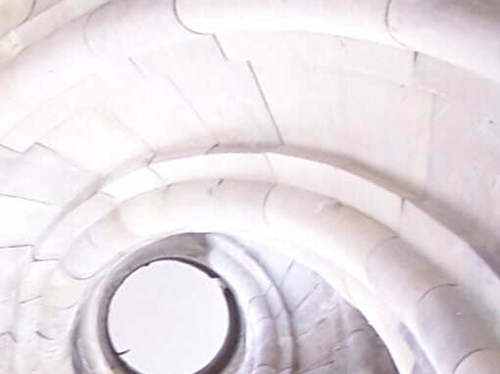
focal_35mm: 192
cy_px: 377
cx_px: 204
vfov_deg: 7.7
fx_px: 2772
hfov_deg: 10.3
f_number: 2.8
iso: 100
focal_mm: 6.3
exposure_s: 1/30
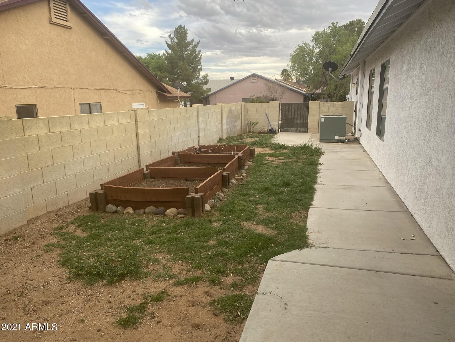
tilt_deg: -12.2
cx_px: 228
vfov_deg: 53.1
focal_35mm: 26
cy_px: 171
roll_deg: +0.9
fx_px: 342
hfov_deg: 67.3
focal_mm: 4.25
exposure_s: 1/326
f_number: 1.8
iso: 32
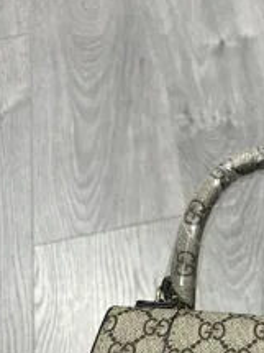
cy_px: 323
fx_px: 590
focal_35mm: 58
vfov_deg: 31.5
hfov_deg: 23.9
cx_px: 277
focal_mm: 5.7
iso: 125
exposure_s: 1/100
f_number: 1.5
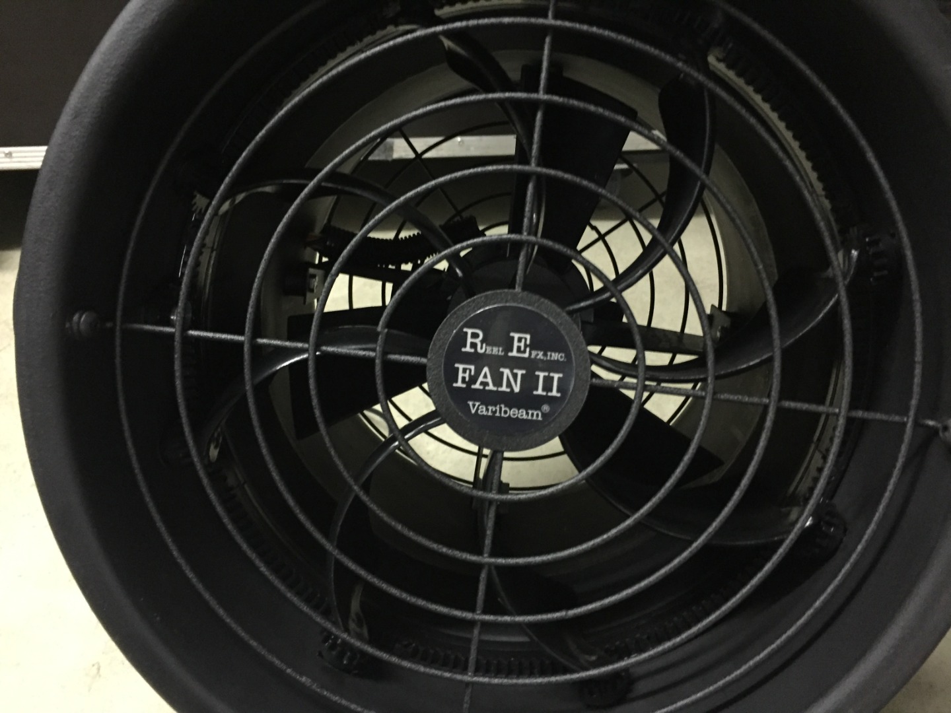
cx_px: 476
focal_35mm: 29
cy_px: 356
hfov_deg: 61.7
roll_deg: -4.6
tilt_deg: -39.7
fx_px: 797
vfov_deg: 48.2
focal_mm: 4.15
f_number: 2.2
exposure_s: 1/17
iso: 640
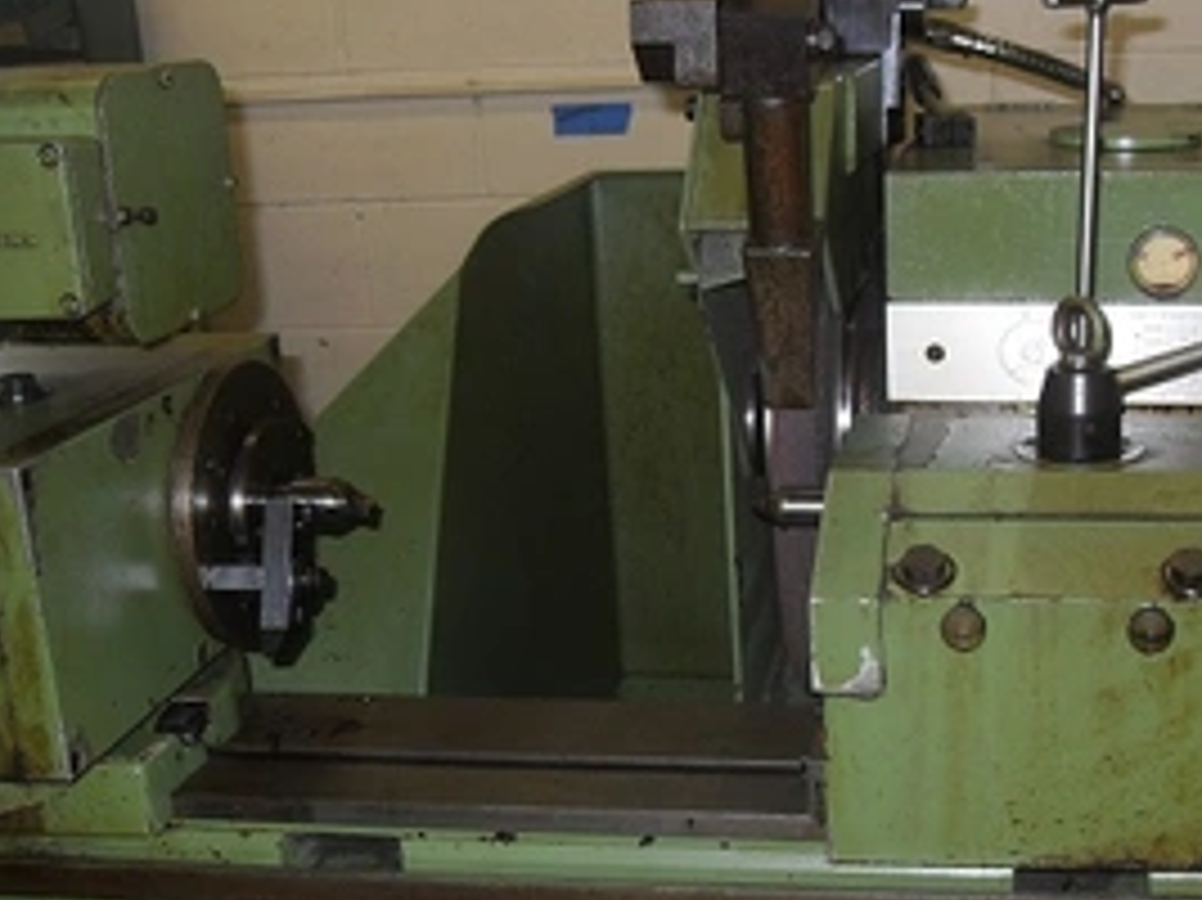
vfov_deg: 28.5
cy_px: 472
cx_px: 878
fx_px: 1770
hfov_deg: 36.8
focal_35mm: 51
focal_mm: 6.3
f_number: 2.8
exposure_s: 1/45
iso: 100
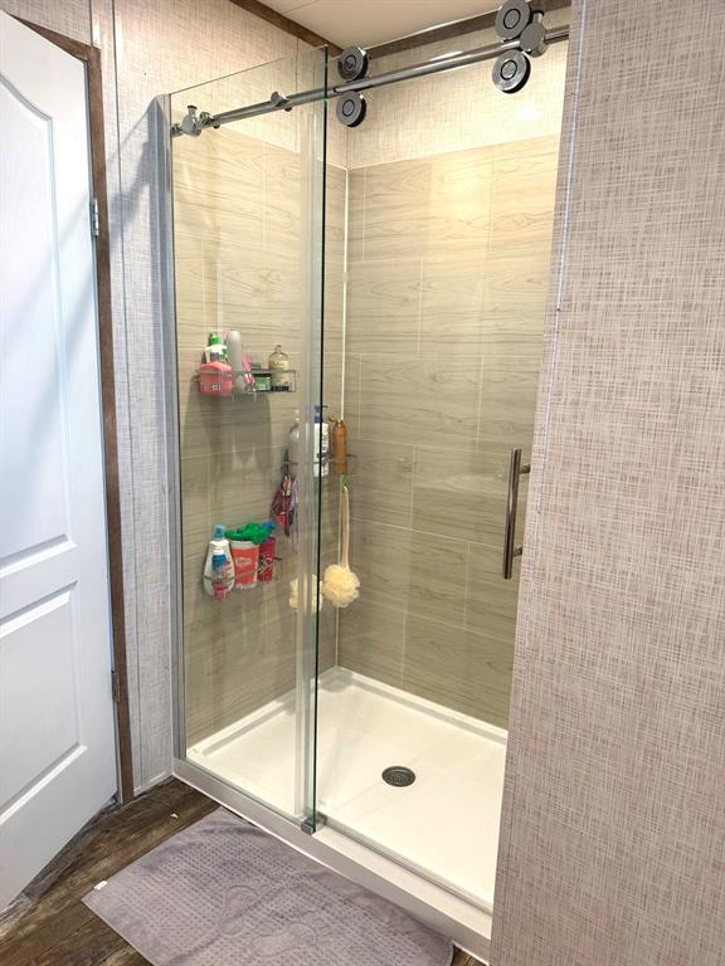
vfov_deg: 71.6
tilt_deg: -10.9
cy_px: 483
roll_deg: -0.8
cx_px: 362
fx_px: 670
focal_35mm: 24
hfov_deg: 56.8
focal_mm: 6.86
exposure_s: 1/60
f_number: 1.78
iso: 125
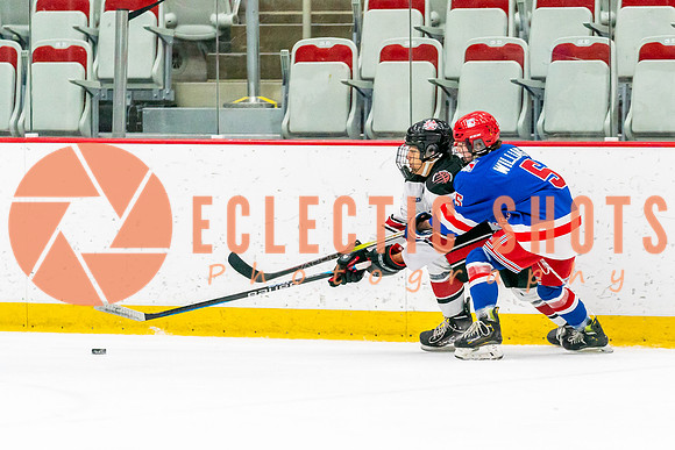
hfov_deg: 6.0
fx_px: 6434
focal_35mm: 343
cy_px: 251
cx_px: 432
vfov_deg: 4.0
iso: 3200
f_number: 2.8
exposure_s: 1/1250
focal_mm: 187
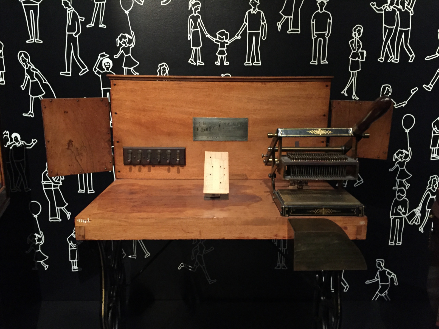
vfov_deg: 48.2
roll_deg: -0.1
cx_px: 220
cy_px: 164
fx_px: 368
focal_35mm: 29
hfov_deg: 61.7
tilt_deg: -10.6
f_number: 2.2
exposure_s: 1/17
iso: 640
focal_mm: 4.15
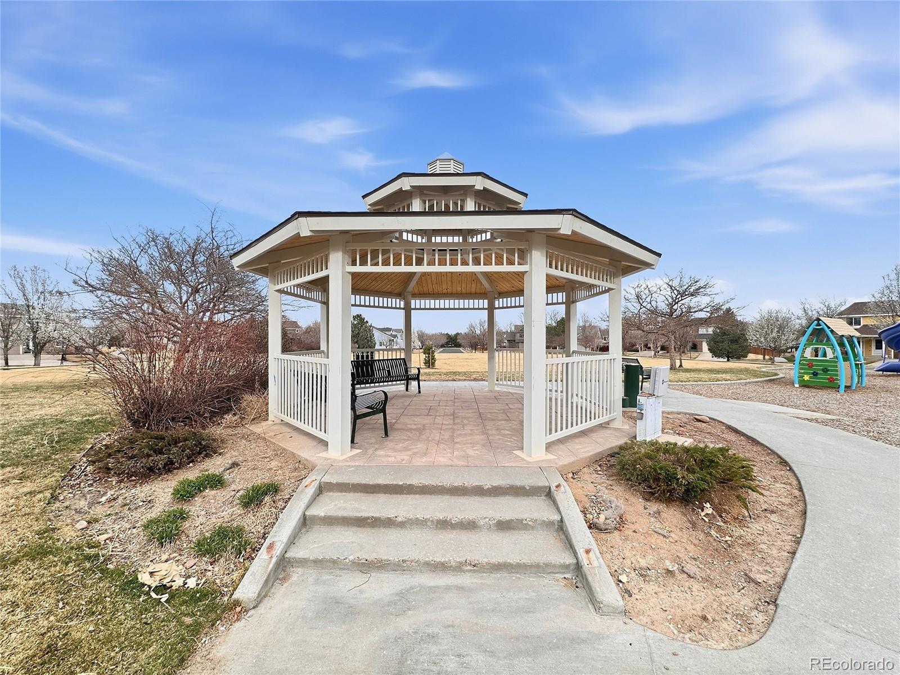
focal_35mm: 14
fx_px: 364
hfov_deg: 102.1
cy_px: 338
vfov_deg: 85.7
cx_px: 450
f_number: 2.2
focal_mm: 2.2
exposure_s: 1/249
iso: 40
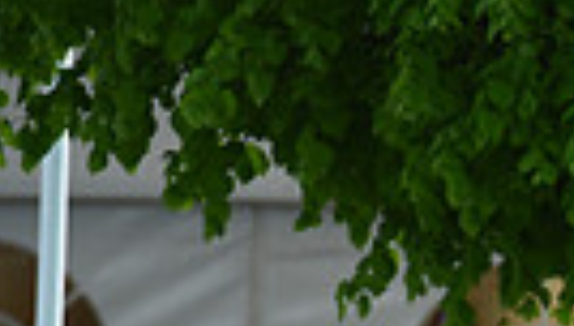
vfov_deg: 0.8
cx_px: 1221
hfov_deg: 1.3
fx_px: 24828
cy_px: 613
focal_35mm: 1628
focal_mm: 360
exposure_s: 1/1250
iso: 640
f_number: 4.5
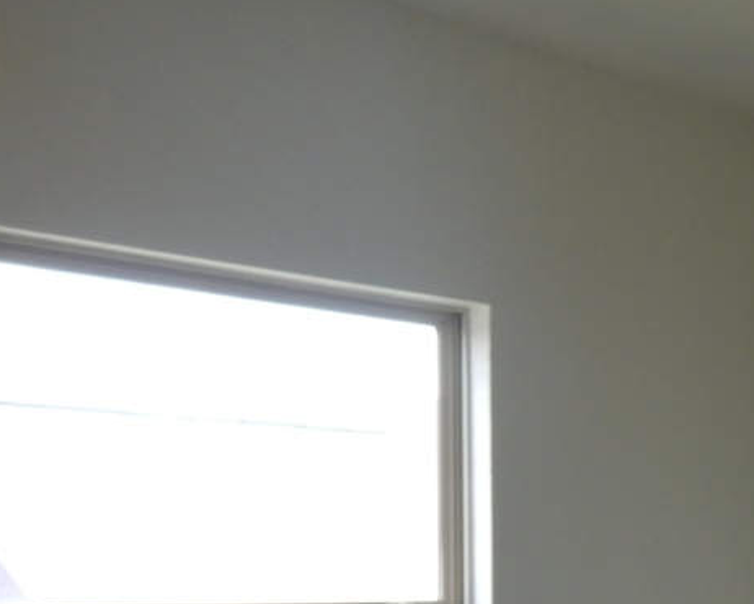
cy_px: 707
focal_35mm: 73
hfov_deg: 23.6
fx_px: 1630
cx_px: 920
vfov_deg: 19.8
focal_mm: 4.3
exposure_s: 1/100
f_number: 2.8
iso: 125
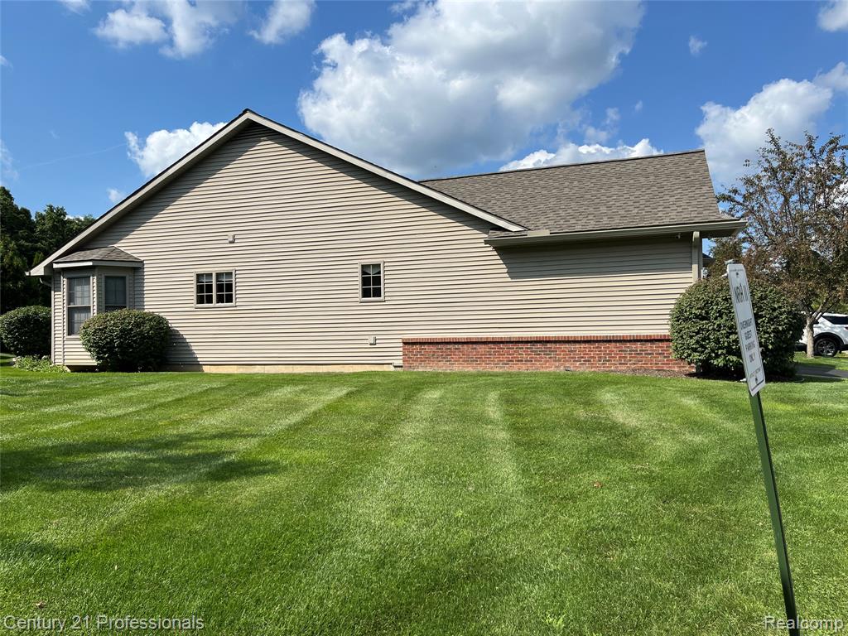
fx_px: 637
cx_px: 424
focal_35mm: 26
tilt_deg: +1.9
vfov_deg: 53.1
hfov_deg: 67.3
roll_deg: +0.7
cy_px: 318
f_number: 1.6
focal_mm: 5.1
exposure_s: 1/4016
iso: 50
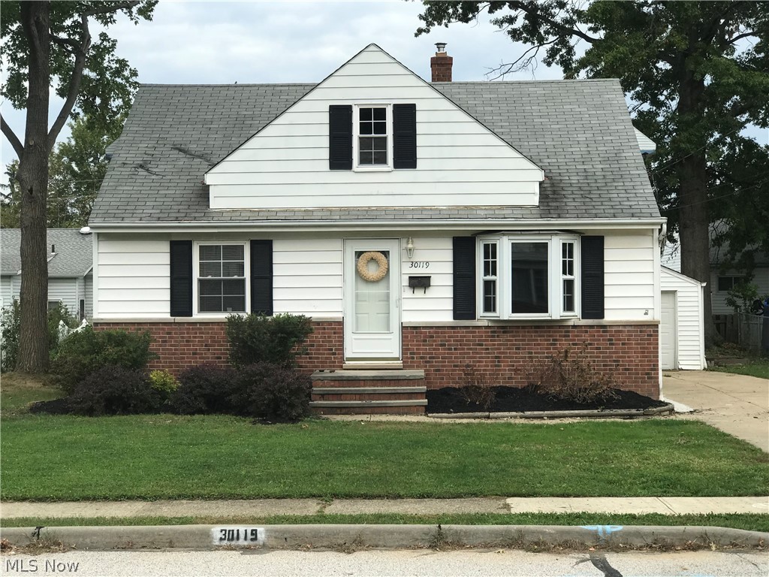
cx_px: 384
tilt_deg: +0.1
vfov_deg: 25.7
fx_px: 1266
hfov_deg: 33.8
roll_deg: +0.7
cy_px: 288
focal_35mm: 57
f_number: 2.8
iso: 20
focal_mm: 6.6
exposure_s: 1/507
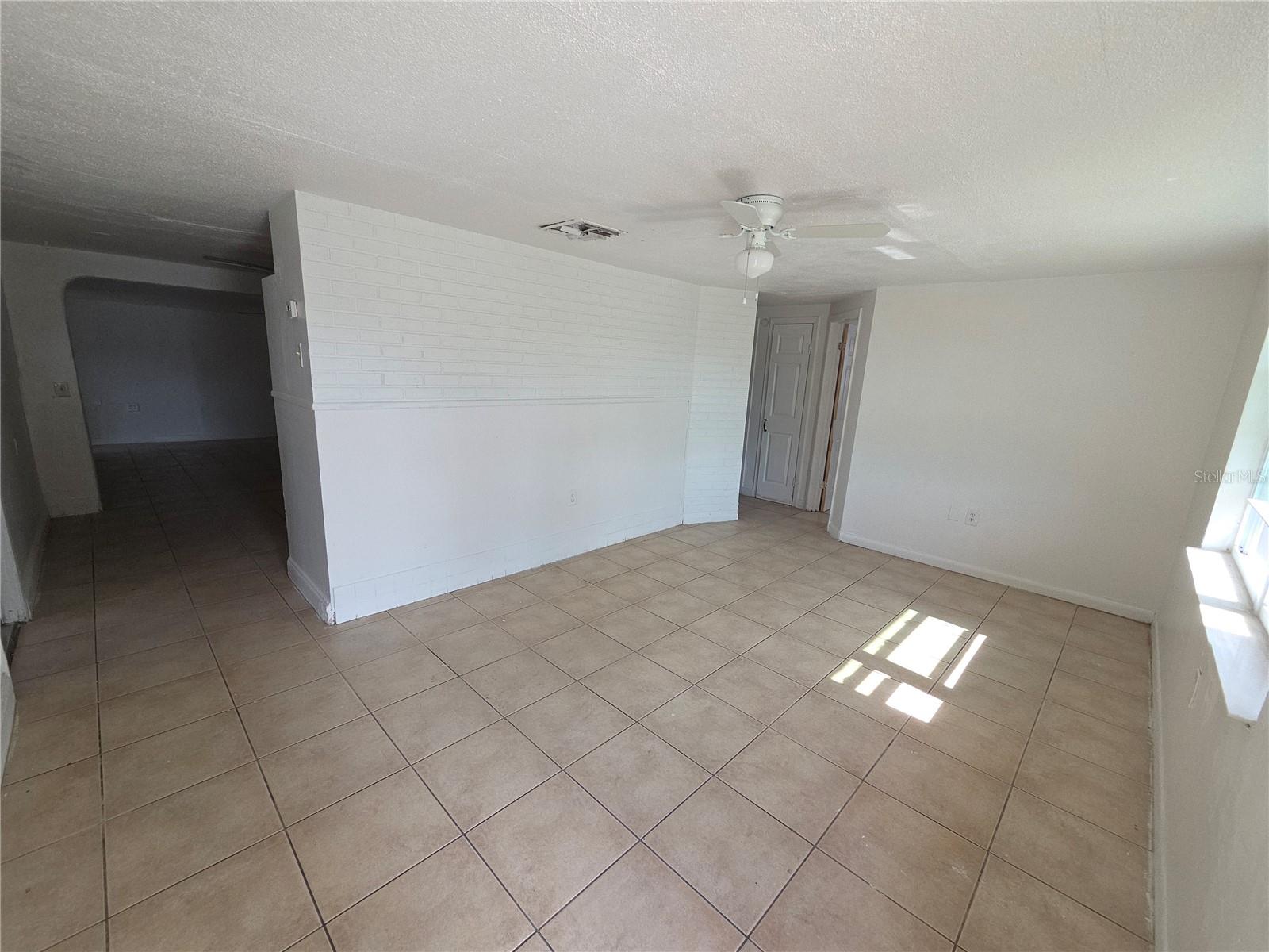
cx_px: 634
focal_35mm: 13
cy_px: 476
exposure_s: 1/120
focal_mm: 2.2
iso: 50
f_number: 2.2
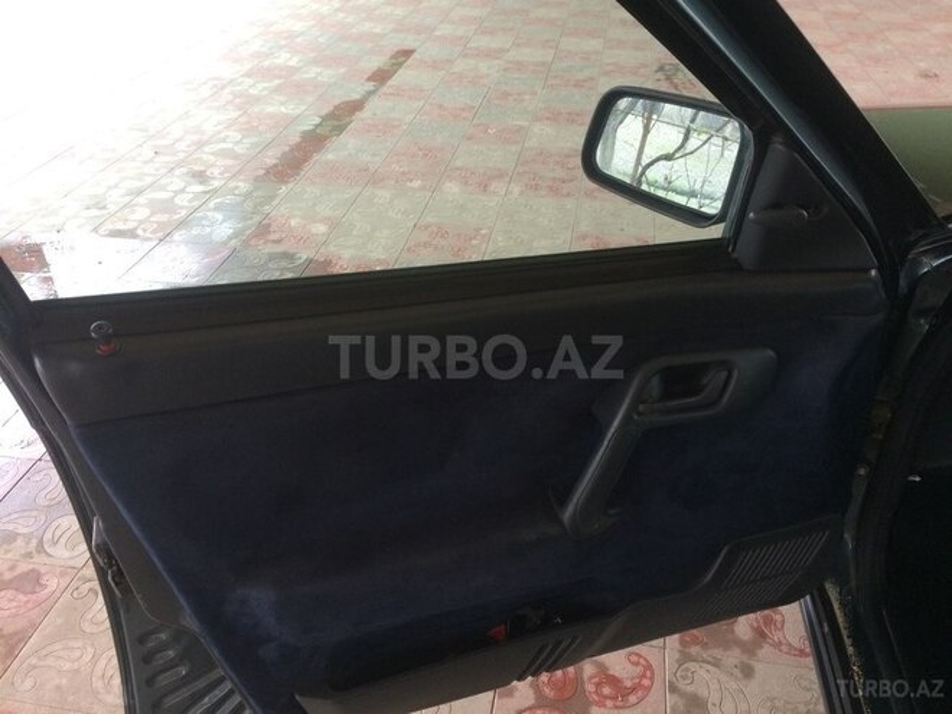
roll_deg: +2.5
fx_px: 798
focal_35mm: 29
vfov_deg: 48.2
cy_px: 357
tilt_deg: -33.7
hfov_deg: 61.7
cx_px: 476
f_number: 2.2
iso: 80
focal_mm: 4.15
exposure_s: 1/33
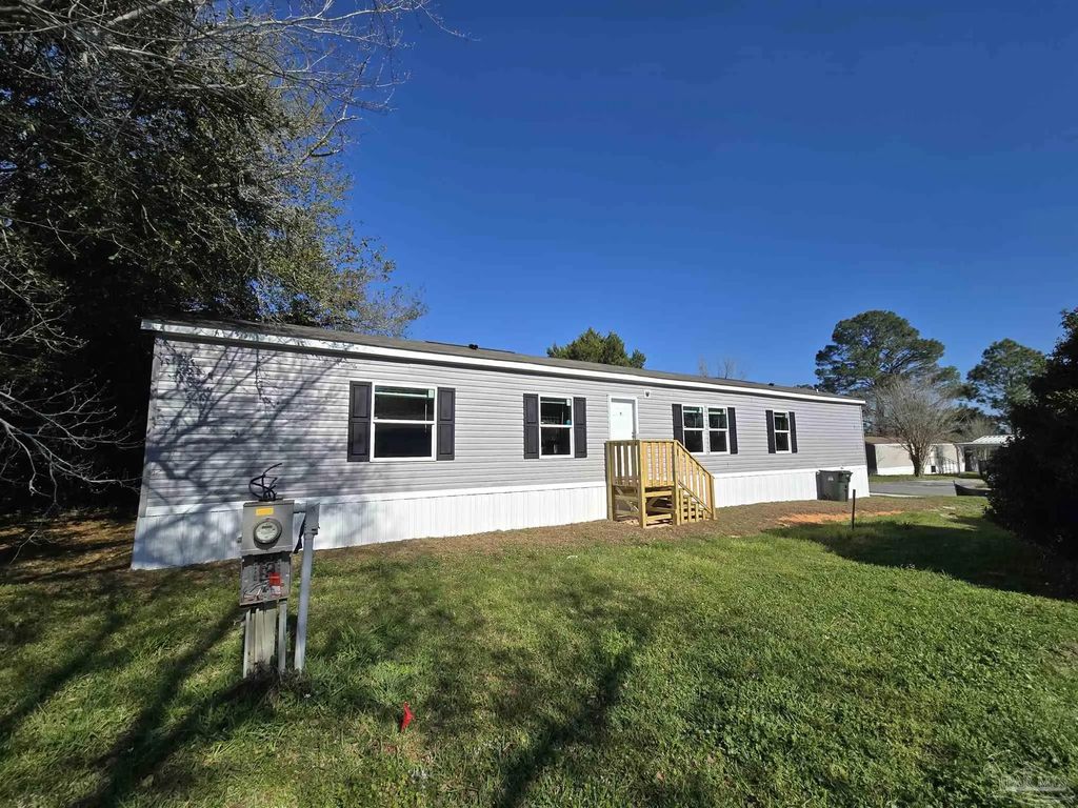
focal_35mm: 13
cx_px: 539
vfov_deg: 89.9
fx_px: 405
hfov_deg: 106.2
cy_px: 404
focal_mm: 2.2
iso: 50
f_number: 2.2
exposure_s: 1/2805
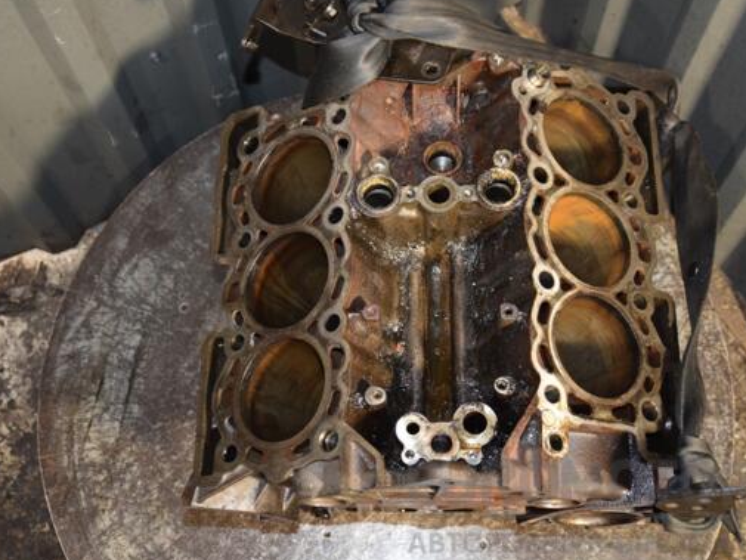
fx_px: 1035
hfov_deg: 39.6
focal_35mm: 48
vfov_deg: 30.3
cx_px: 380
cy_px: 285
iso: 800
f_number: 5
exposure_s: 1/60
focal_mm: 28
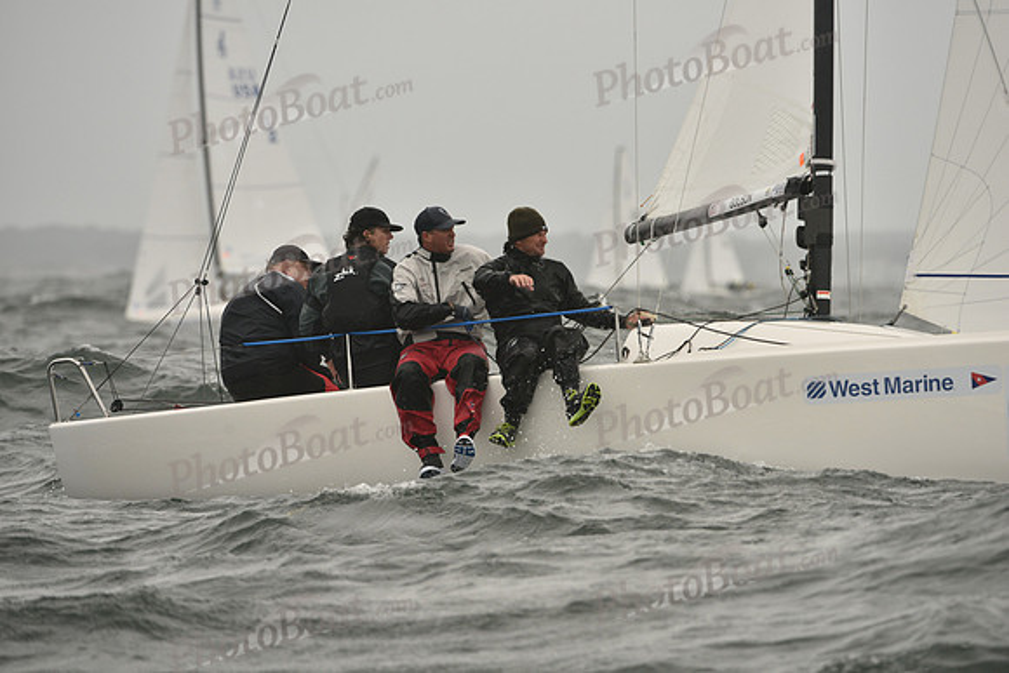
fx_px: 11213
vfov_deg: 3.4
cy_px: 336
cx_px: 504
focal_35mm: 400
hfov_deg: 5.2
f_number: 6.3
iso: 400
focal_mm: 400
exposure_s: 1/1250
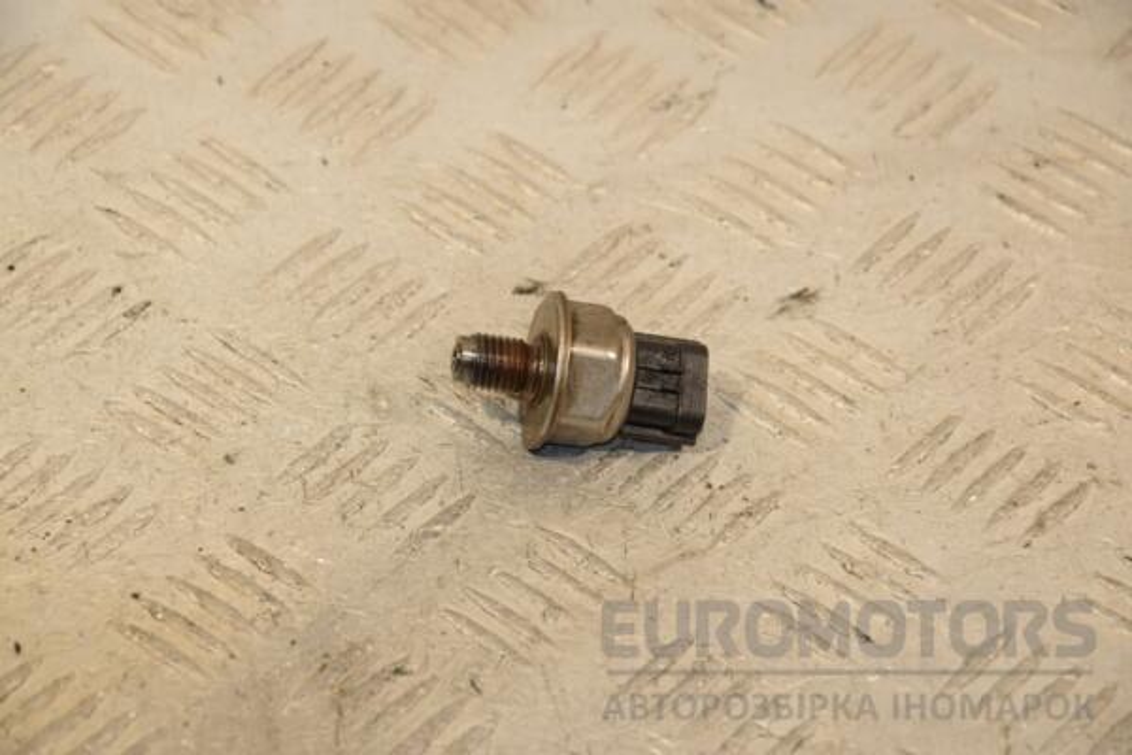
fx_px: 4952
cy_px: 378
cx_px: 566
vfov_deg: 8.7
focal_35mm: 158
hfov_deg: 13.0
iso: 800
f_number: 7.1
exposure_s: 1/200
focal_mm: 105
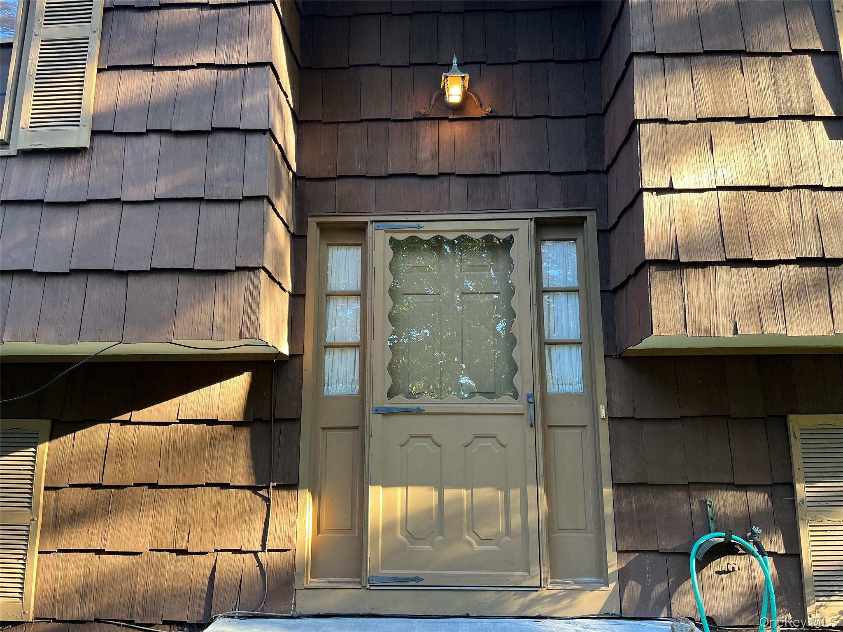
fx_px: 633
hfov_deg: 67.3
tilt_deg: +10.7
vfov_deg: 53.1
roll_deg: +1.0
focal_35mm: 26
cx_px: 422
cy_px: 316
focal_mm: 5.1
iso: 100
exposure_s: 1/121
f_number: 1.6
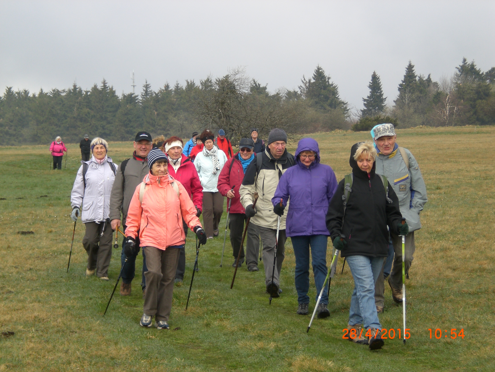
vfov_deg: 13.0
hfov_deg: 17.3
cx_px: 248
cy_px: 186
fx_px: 1630
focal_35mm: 114
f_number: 5.9
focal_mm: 18.9
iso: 50
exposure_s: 1/160
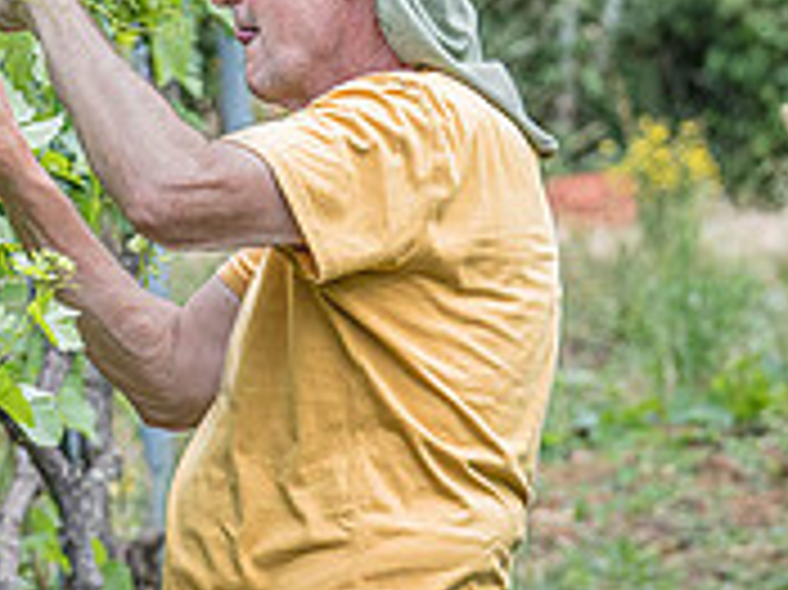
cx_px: 212
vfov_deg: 3.0
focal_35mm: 494
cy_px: 135
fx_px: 11238
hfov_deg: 4.0
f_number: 8
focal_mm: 200
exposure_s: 1/200
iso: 400
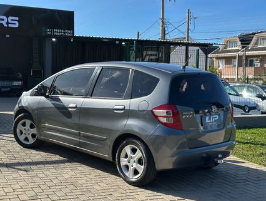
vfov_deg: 27.6
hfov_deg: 36.1
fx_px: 408
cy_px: 110
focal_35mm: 53
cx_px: 127
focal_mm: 6.86
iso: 64
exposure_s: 1/2304
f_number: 1.78
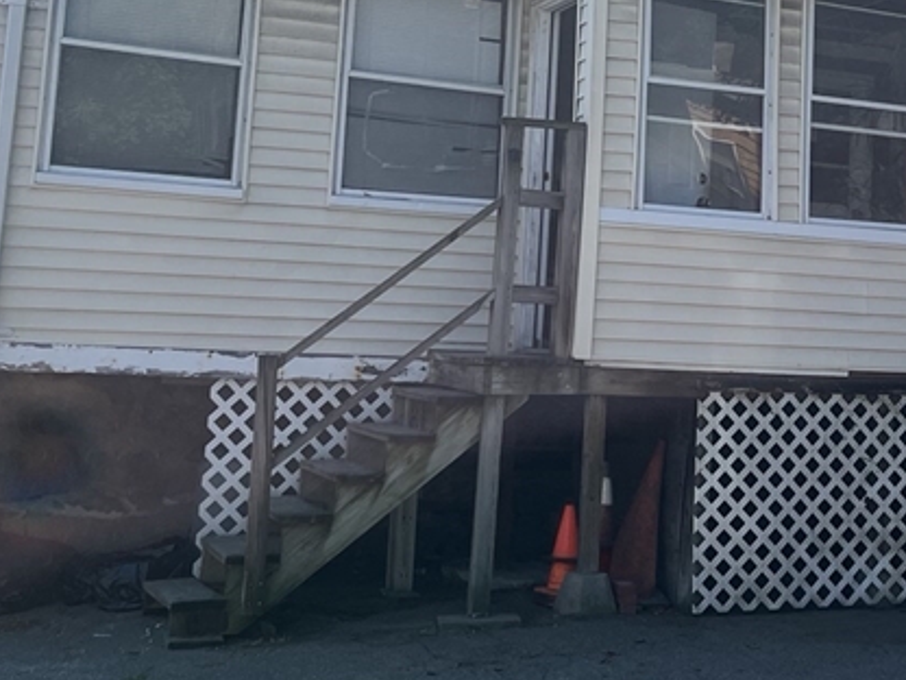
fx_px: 1675
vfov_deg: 22.7
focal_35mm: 64
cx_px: 797
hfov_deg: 29.2
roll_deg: -0.7
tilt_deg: +8.2
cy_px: 148
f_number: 1.6
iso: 50
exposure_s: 1/1923
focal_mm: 5.1
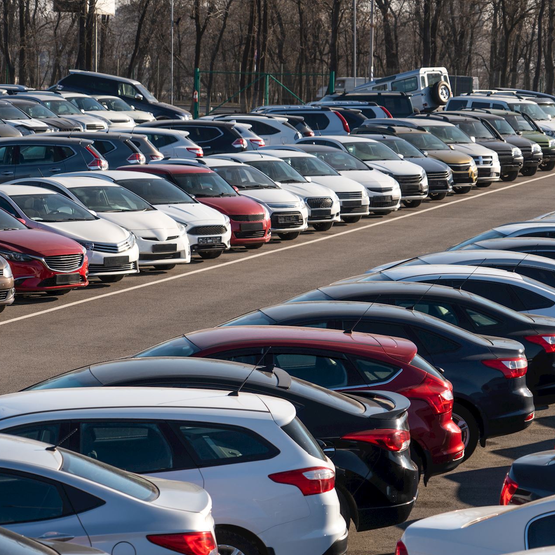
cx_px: 238
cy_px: 278
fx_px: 2739
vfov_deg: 11.6
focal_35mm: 151
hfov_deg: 11.6
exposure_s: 1/800
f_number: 6.3
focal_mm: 118
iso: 80
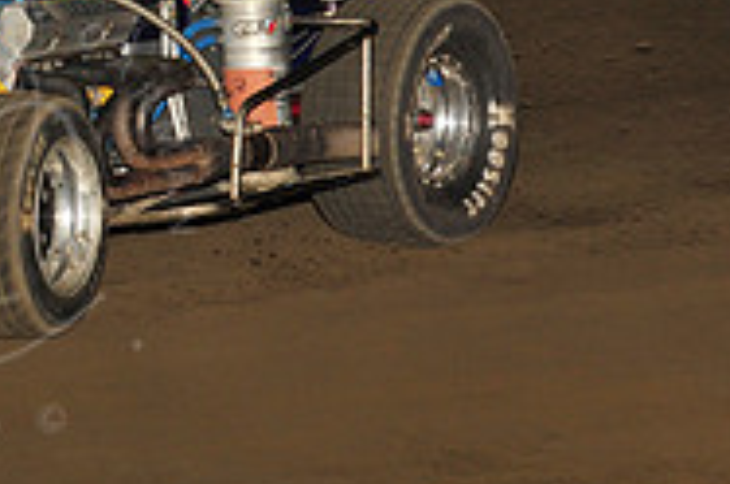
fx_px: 7854
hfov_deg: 5.3
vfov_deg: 3.5
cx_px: -43
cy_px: -144
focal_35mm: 388
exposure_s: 1/320
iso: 800
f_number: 6.3
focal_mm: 125
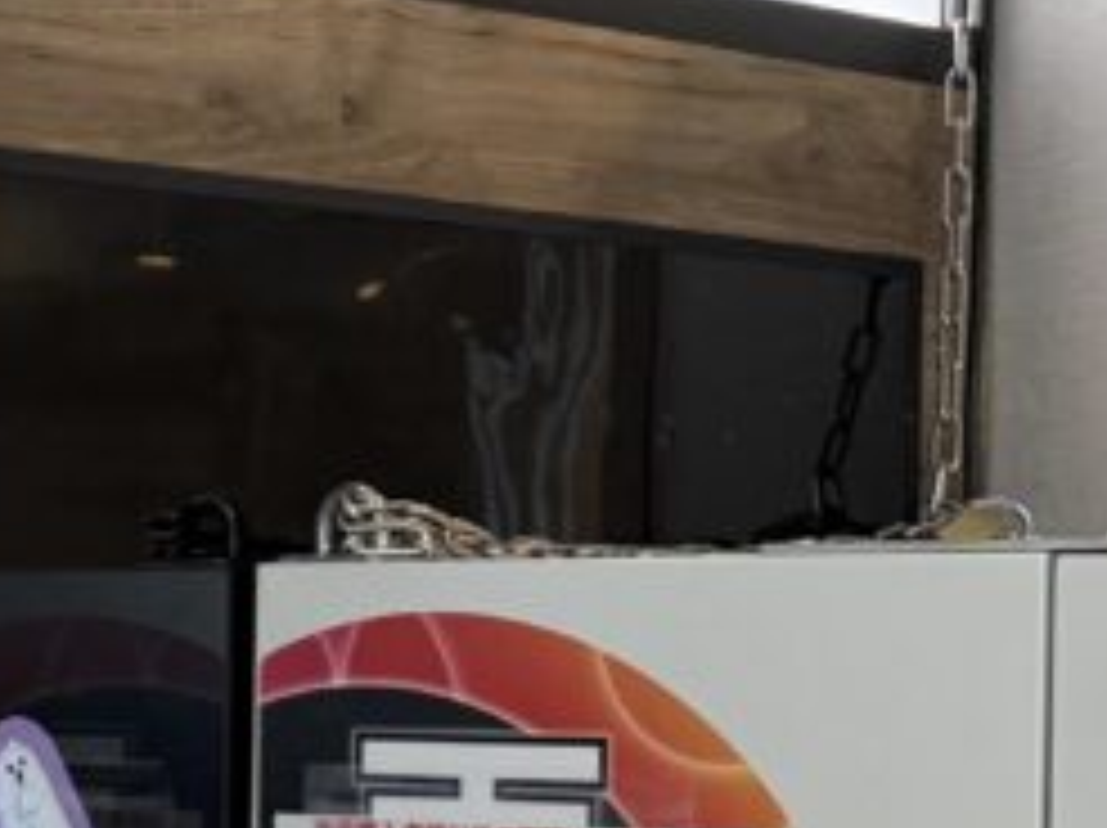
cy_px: 738
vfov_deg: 11.8
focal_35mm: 125
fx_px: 3994
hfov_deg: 13.5
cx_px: -1125
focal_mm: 6.76
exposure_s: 1/228
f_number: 1.78
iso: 125
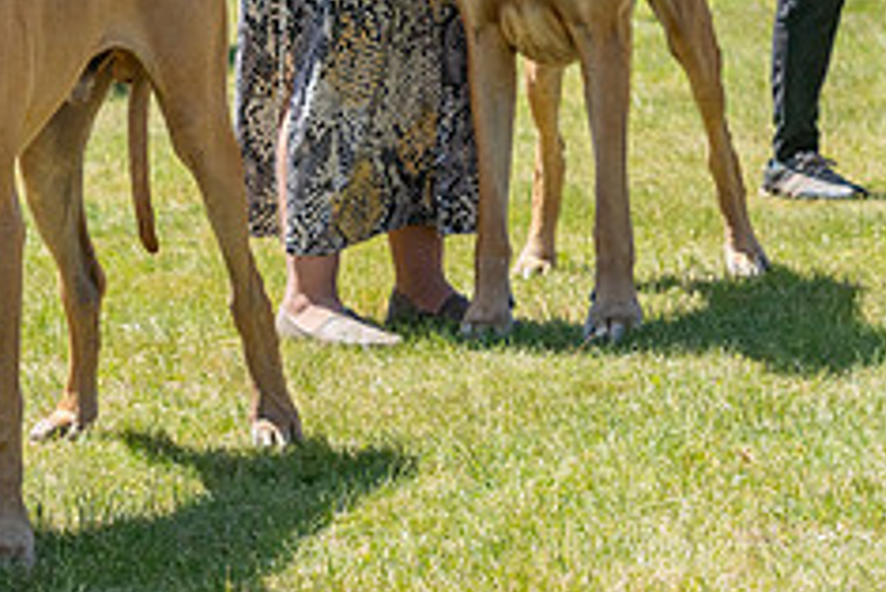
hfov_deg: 11.8
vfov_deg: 7.9
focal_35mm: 173
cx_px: 64
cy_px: -123
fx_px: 4260
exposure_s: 1/2500
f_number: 6.3
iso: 1000
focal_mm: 70
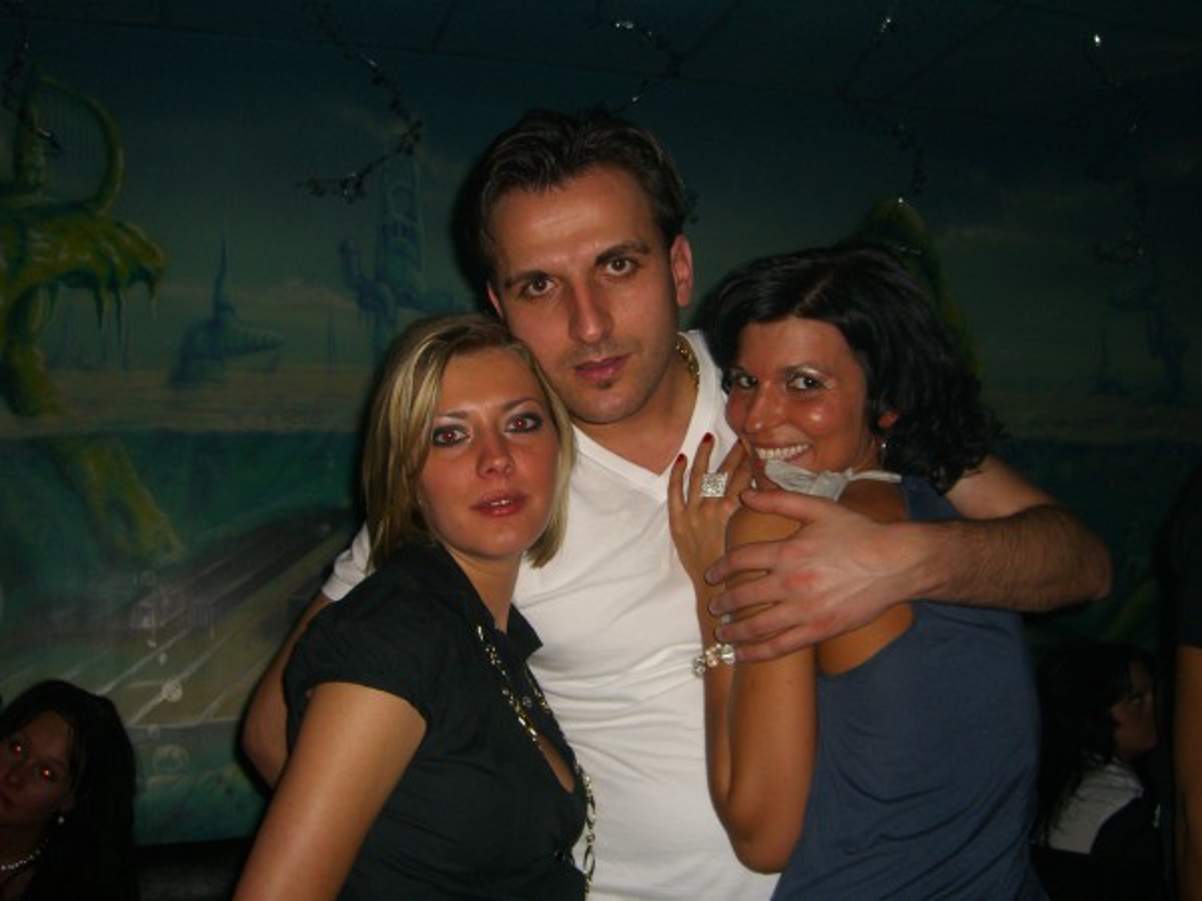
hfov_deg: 49.0
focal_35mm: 38
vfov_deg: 37.7
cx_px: 601
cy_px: 450
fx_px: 1320
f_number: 2.8
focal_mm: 7.9
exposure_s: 1/60
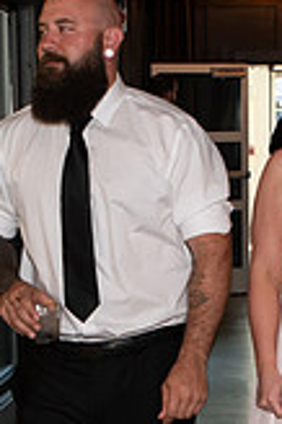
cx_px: 138
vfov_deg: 18.6
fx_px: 1283
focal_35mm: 109
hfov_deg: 12.5
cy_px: 341
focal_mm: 24
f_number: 5.6
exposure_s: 1/160
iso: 1000
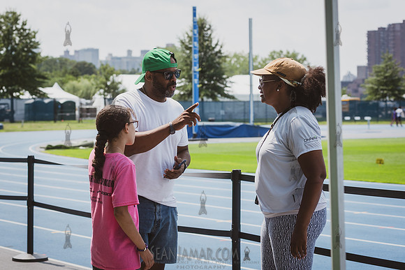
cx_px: 173
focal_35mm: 92
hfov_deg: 22.2
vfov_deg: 14.9
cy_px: 129
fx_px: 1032
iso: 160
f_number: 5
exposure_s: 1/800
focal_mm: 80
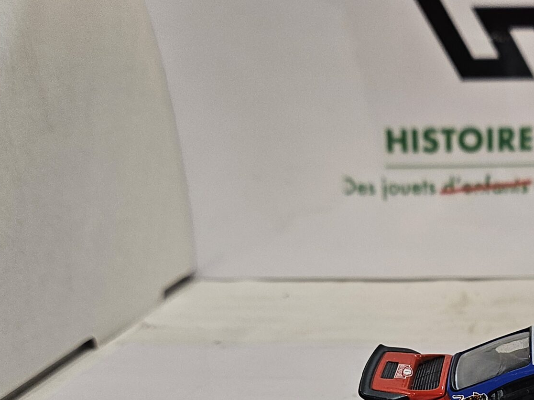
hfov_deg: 33.0
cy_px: 358
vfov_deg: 25.7
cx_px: 490
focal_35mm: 55
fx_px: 849
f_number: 1.8
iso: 100
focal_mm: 5
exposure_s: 1/100
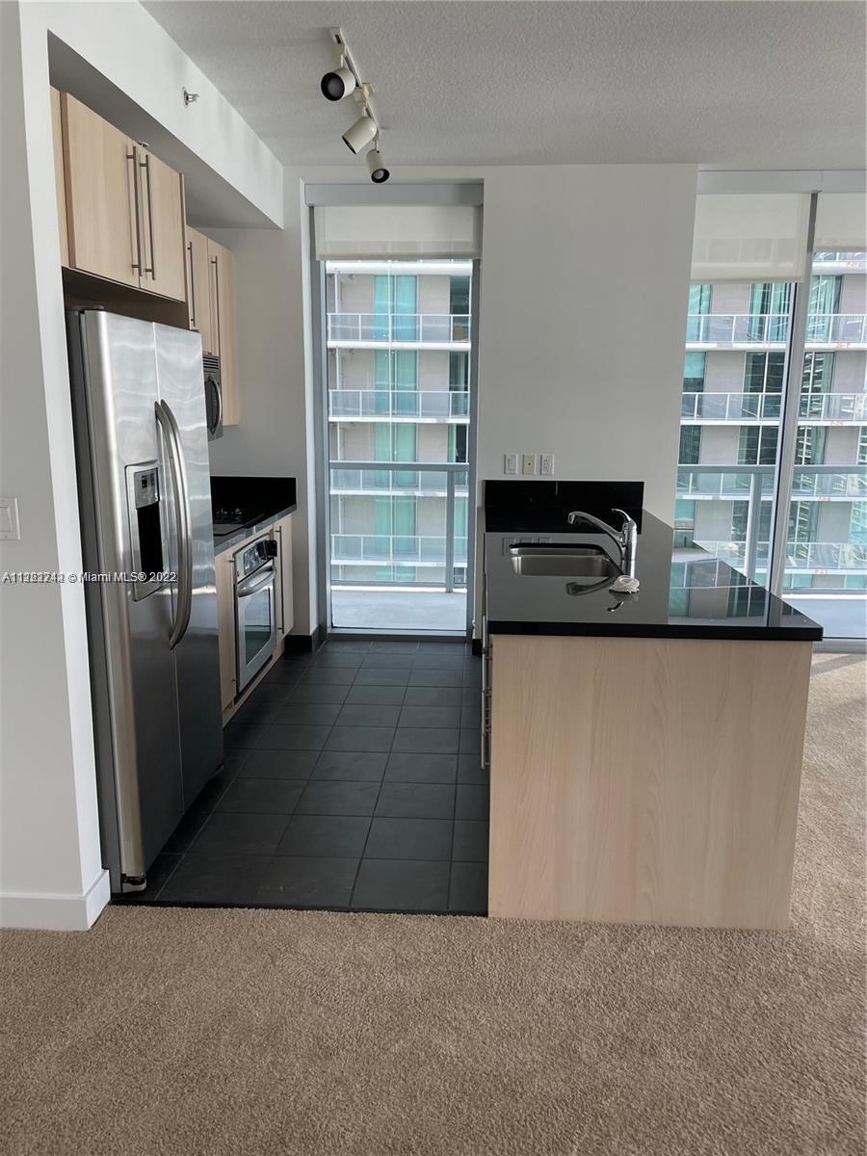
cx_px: 434
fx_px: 868
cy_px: 578
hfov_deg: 53.1
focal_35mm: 26
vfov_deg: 67.3
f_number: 1.6
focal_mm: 4.2
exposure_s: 1/124
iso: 32
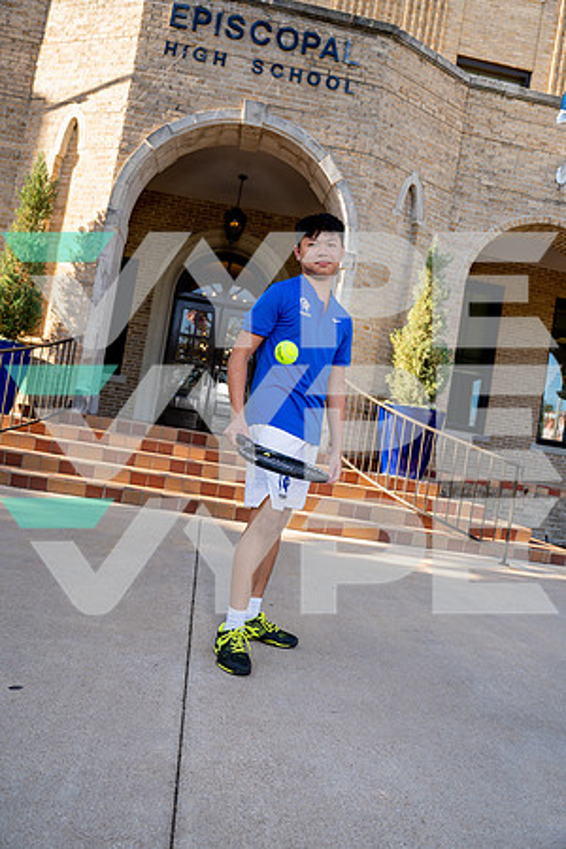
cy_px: 424
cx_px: 283
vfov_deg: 63.7
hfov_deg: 45.0
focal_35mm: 29
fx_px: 684
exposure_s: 1/250
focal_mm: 29
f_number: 4
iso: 100
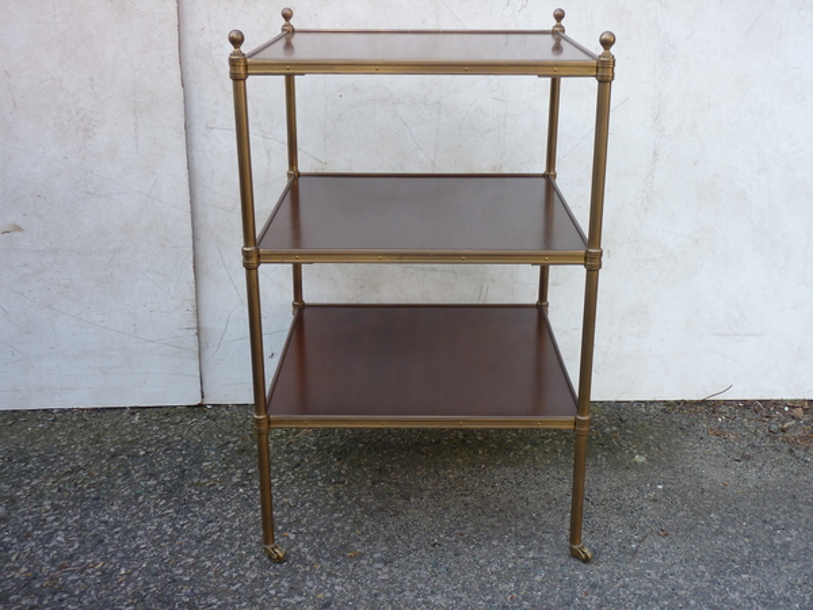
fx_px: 939
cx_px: 406
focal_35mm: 40
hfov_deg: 46.8
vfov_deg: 36.0
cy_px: 305
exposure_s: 1/100
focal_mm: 6.5
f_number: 3.6
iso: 80
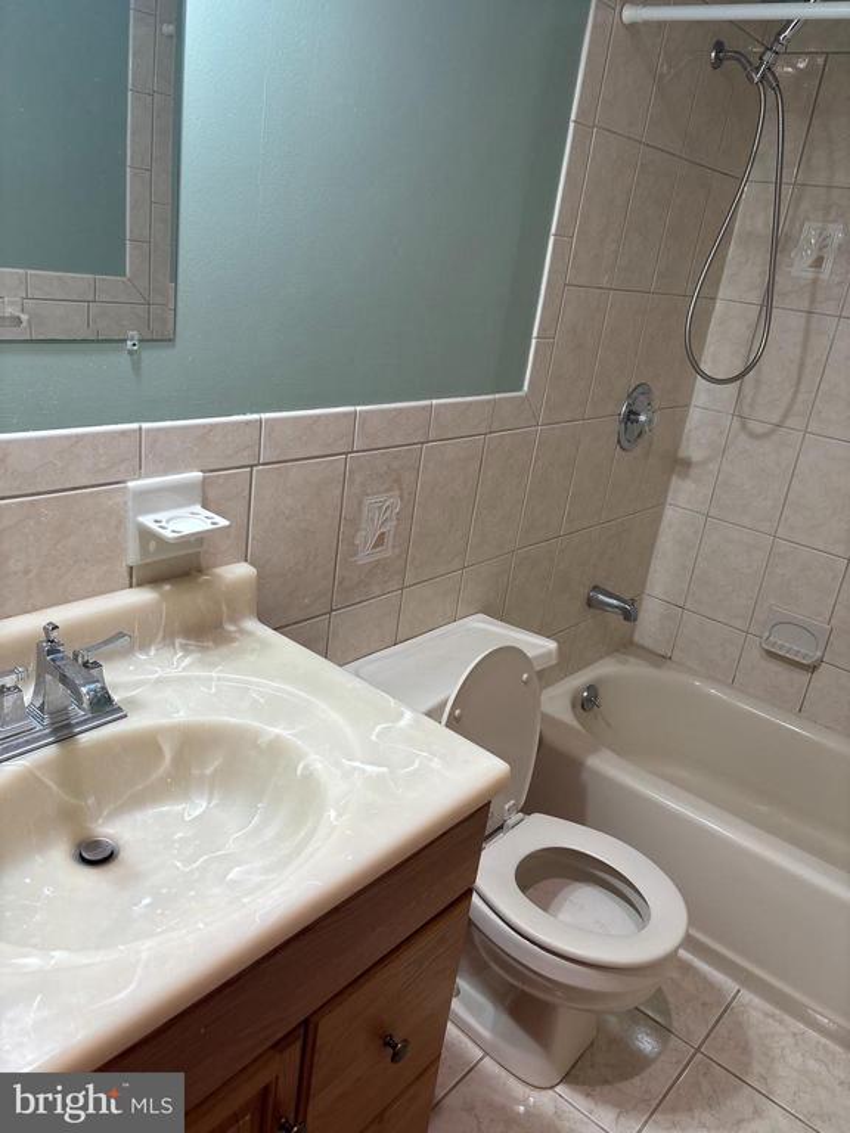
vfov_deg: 67.3
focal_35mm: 26
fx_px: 851
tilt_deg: -21.7
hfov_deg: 53.1
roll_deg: -9.9
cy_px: 566
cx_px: 425
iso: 125
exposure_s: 1/120
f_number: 1.6
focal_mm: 5.96
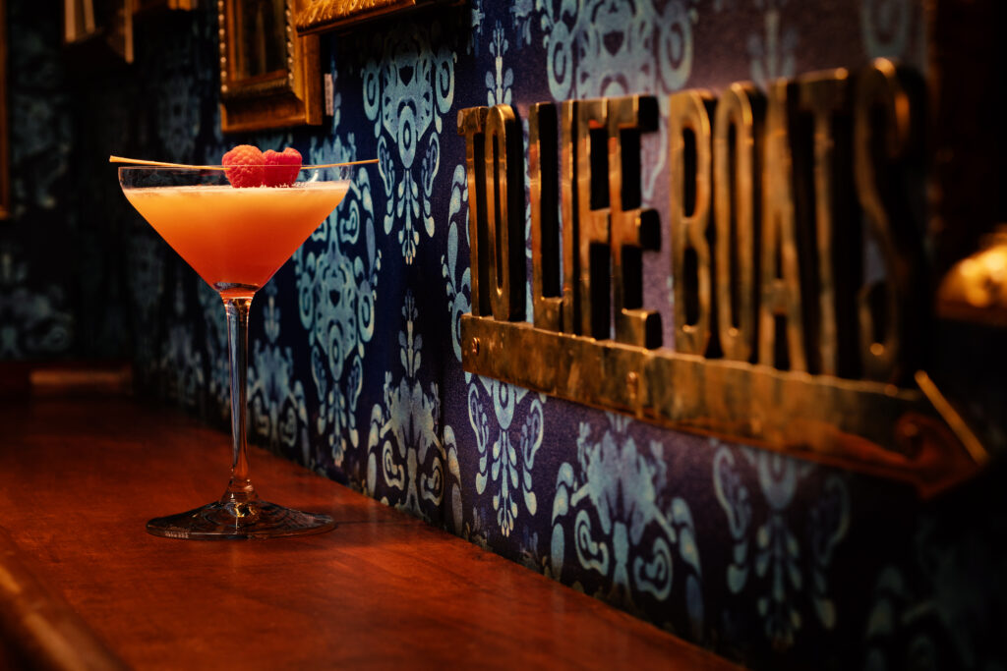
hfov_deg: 22.6
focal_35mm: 90
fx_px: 2518
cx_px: 504
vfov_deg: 15.2
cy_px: 336
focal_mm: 90
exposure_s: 1
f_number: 8
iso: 100
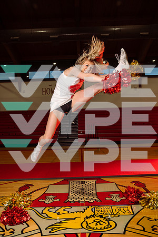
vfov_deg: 61.9
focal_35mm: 30
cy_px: 118
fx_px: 197
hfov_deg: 43.6
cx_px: 79
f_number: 5
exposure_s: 1/250
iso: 250
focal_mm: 30
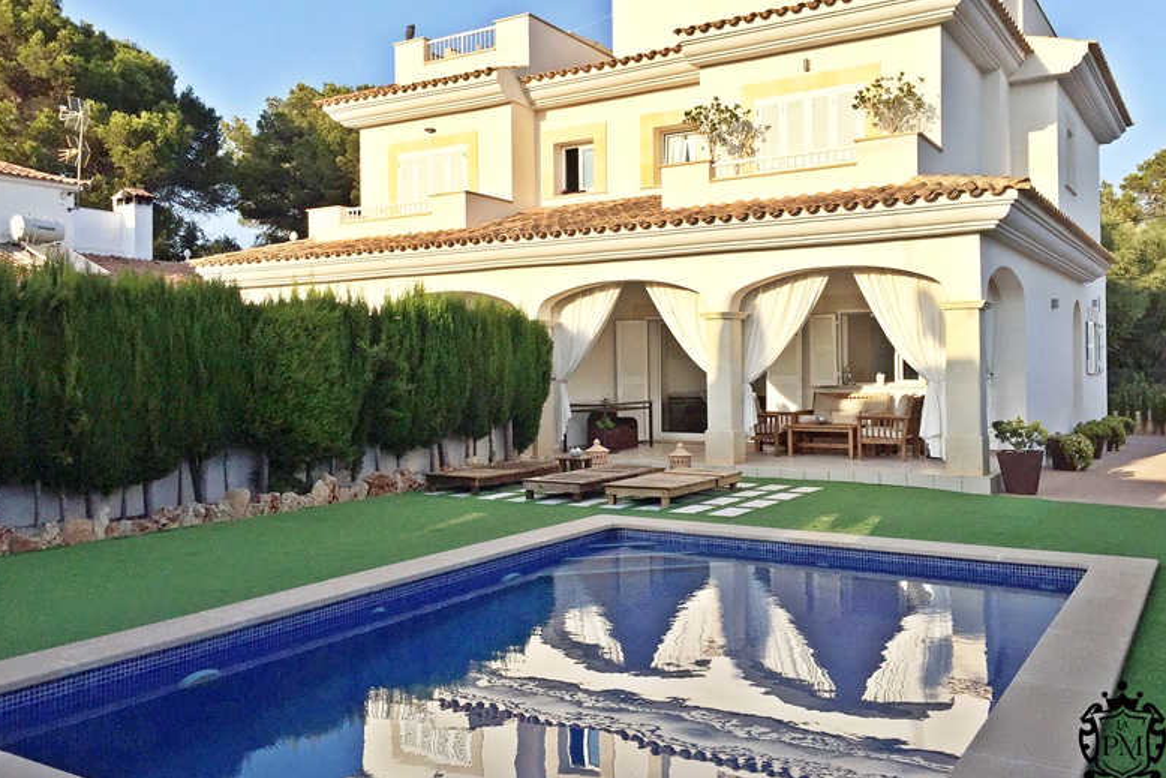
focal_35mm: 31
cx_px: 592
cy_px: 354
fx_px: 1004
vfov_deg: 42.3
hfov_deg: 60.3
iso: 32
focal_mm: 4.15
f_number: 2.2
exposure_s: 1/2326
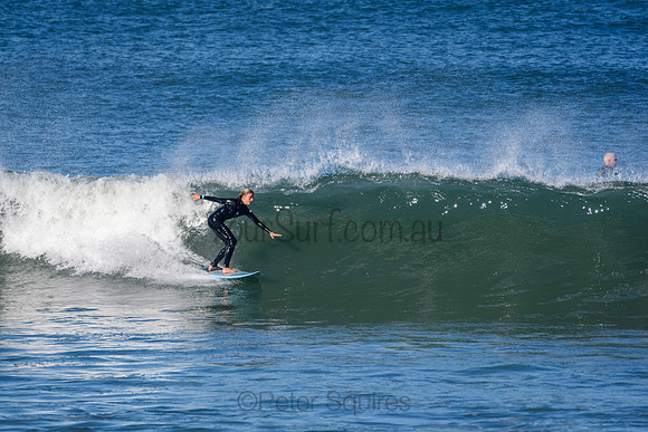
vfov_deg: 1.8
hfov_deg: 2.7
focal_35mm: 750
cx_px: 324
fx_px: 13503
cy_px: 216
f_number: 5.6
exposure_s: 1/2000
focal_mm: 500
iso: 360
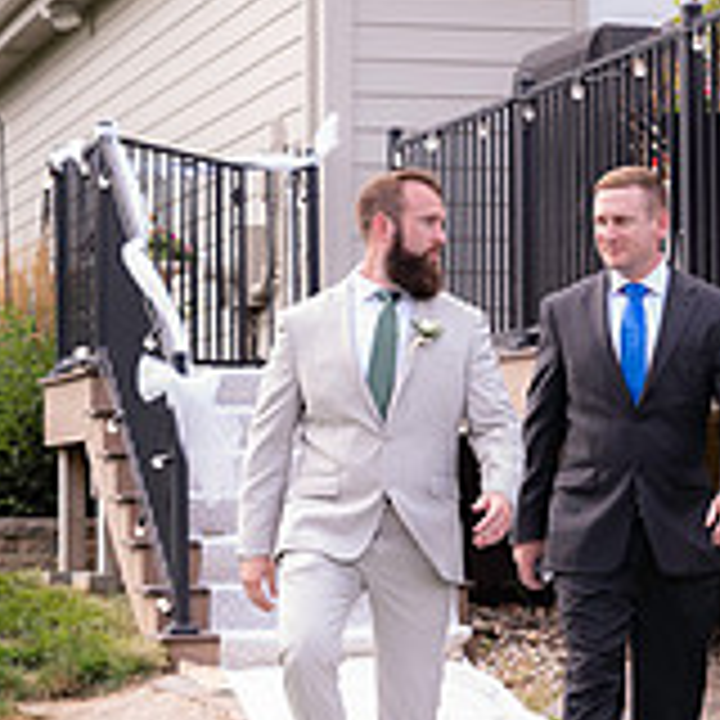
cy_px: 495
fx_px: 3647
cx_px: 459
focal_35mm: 155
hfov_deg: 11.3
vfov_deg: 11.3
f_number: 4
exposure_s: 1/400
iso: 560
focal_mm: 65
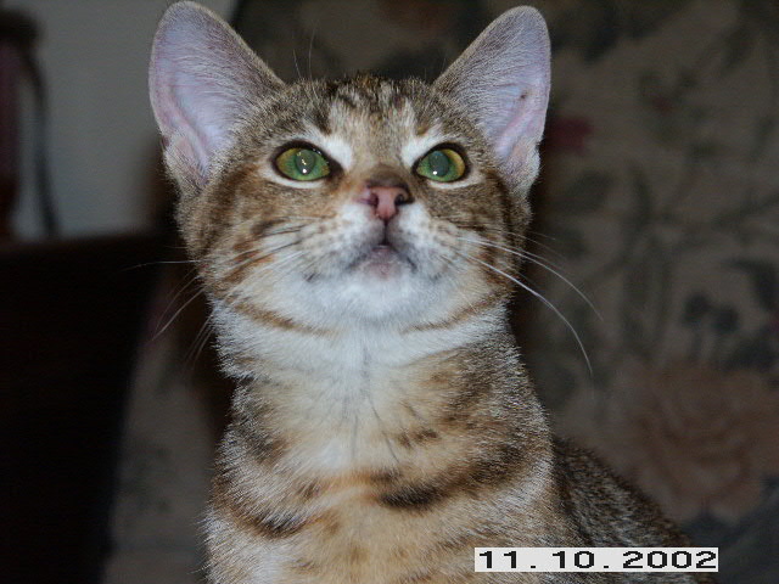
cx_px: 390
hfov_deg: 12.5
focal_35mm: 158
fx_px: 3556
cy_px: 292
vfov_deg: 9.4
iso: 200
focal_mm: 40.09
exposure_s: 1/125
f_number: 4
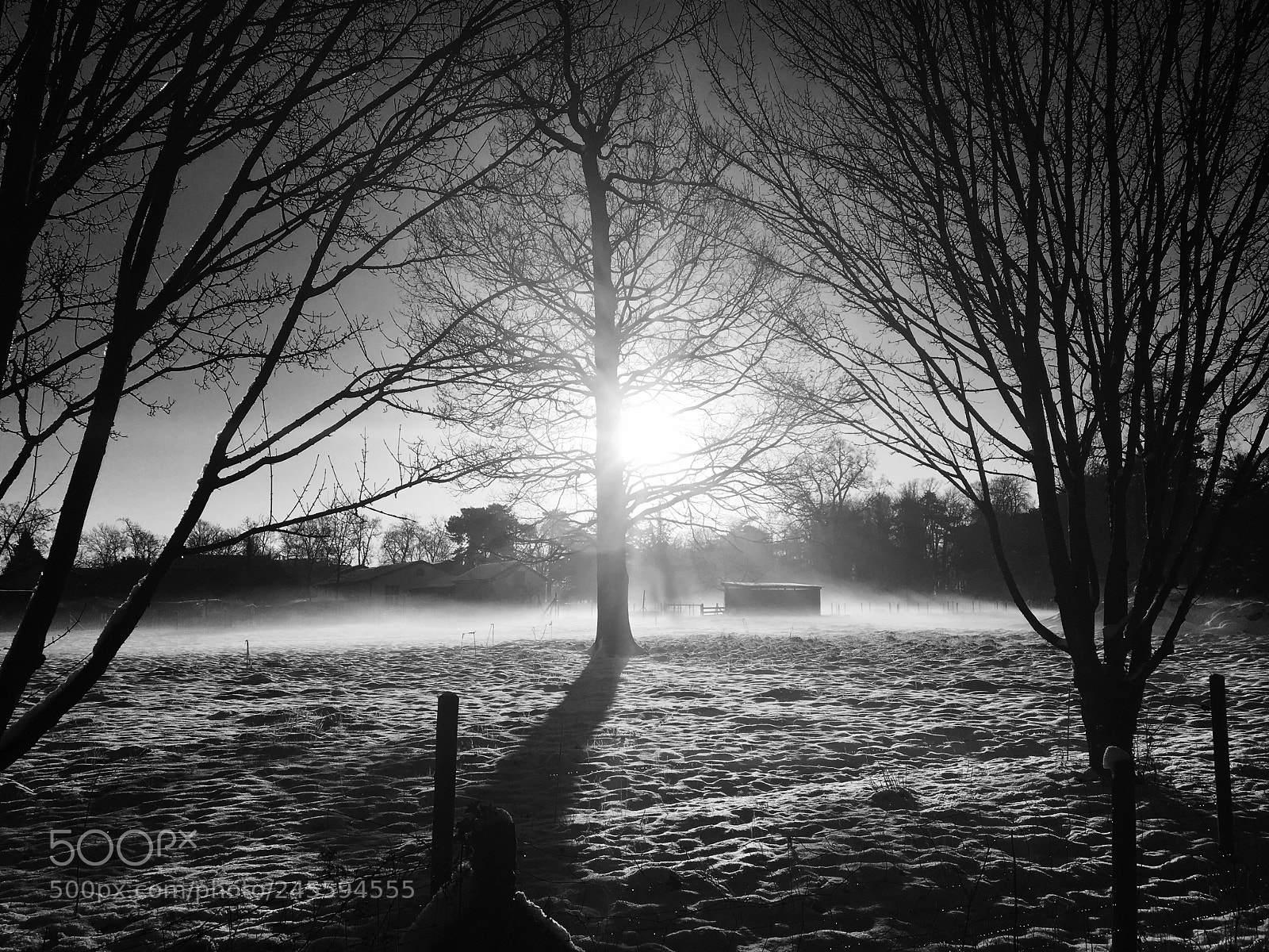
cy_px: 476
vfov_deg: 48.2
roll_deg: -0.2
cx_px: 634
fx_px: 1063
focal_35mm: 29
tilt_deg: +8.0
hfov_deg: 61.7
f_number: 2.2
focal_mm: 4.15
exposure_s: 1/5495
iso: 25
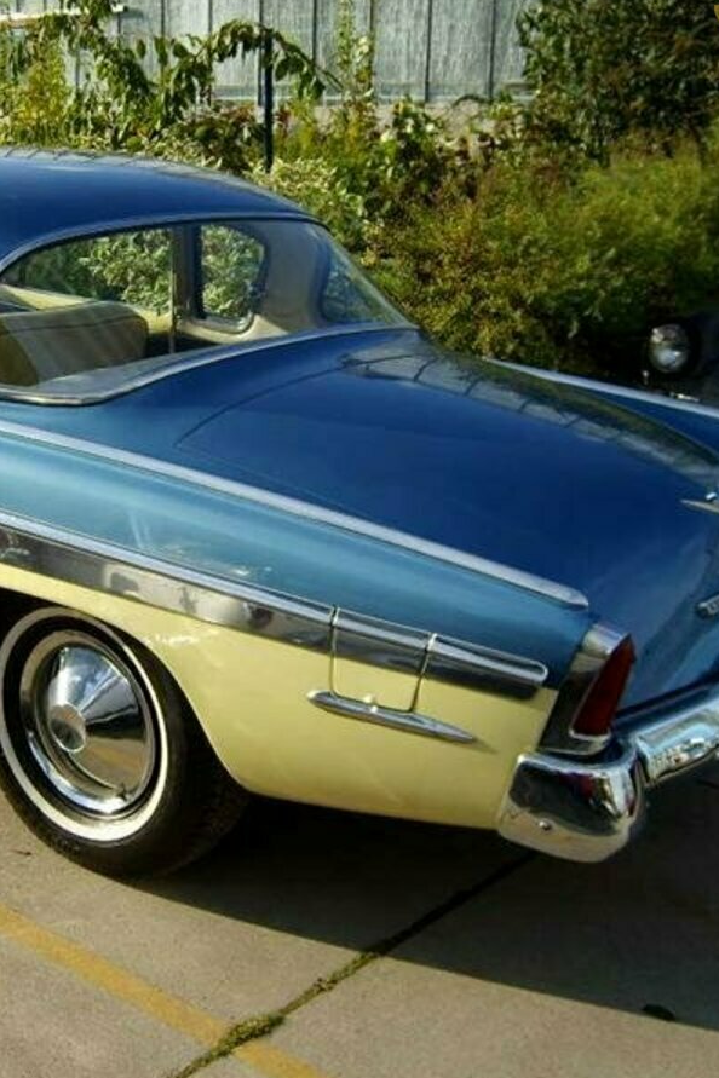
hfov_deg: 27.2
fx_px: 1468
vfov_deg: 40.3
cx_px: 182
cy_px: 537
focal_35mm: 49
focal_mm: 5.8
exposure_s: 1/750
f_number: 2.8
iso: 50
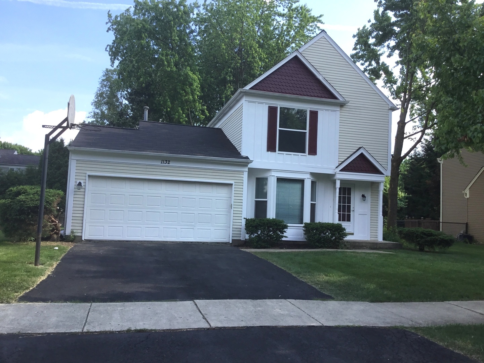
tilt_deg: +5.6
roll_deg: -2.5
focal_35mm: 31
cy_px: 182
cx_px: 242
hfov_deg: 58.4
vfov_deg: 45.4
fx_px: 433
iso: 25
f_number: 2.4
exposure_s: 1/550
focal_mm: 3.3
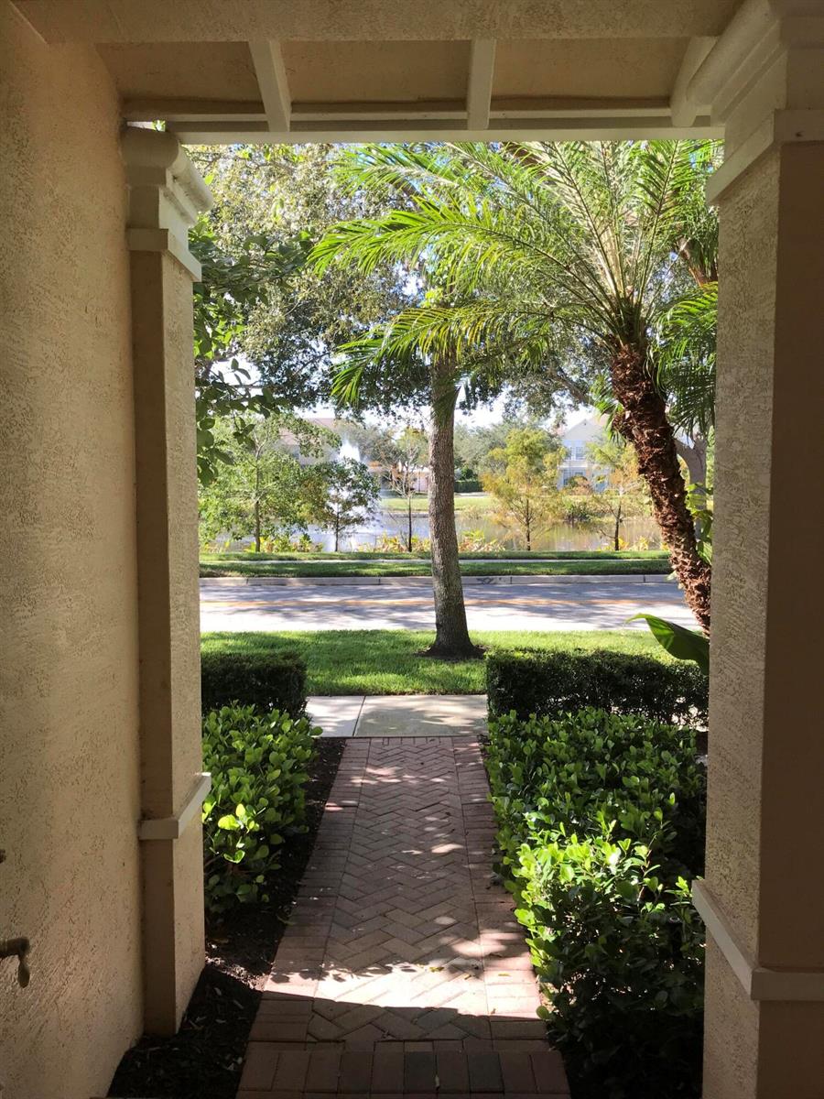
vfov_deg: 63.4
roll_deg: -0.2
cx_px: 412
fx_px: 889
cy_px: 550
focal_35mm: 28
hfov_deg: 49.7
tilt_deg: -3.3
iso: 20
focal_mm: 3.99
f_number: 1.8
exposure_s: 1/570
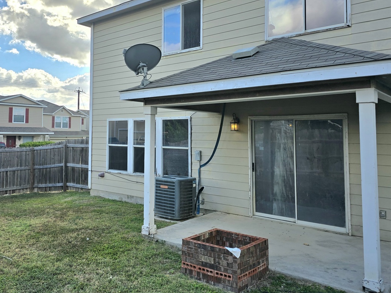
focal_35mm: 32
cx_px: 156
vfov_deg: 43.8
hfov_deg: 56.4
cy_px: 107
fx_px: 361
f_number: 1.7
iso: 12
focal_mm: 6.3
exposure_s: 1/1111
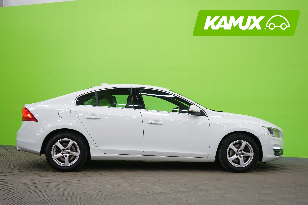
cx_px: 154
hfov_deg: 45.4
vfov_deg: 31.2
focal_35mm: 43
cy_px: 102
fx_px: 368
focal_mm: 43
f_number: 4.5
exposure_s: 1/10
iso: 400
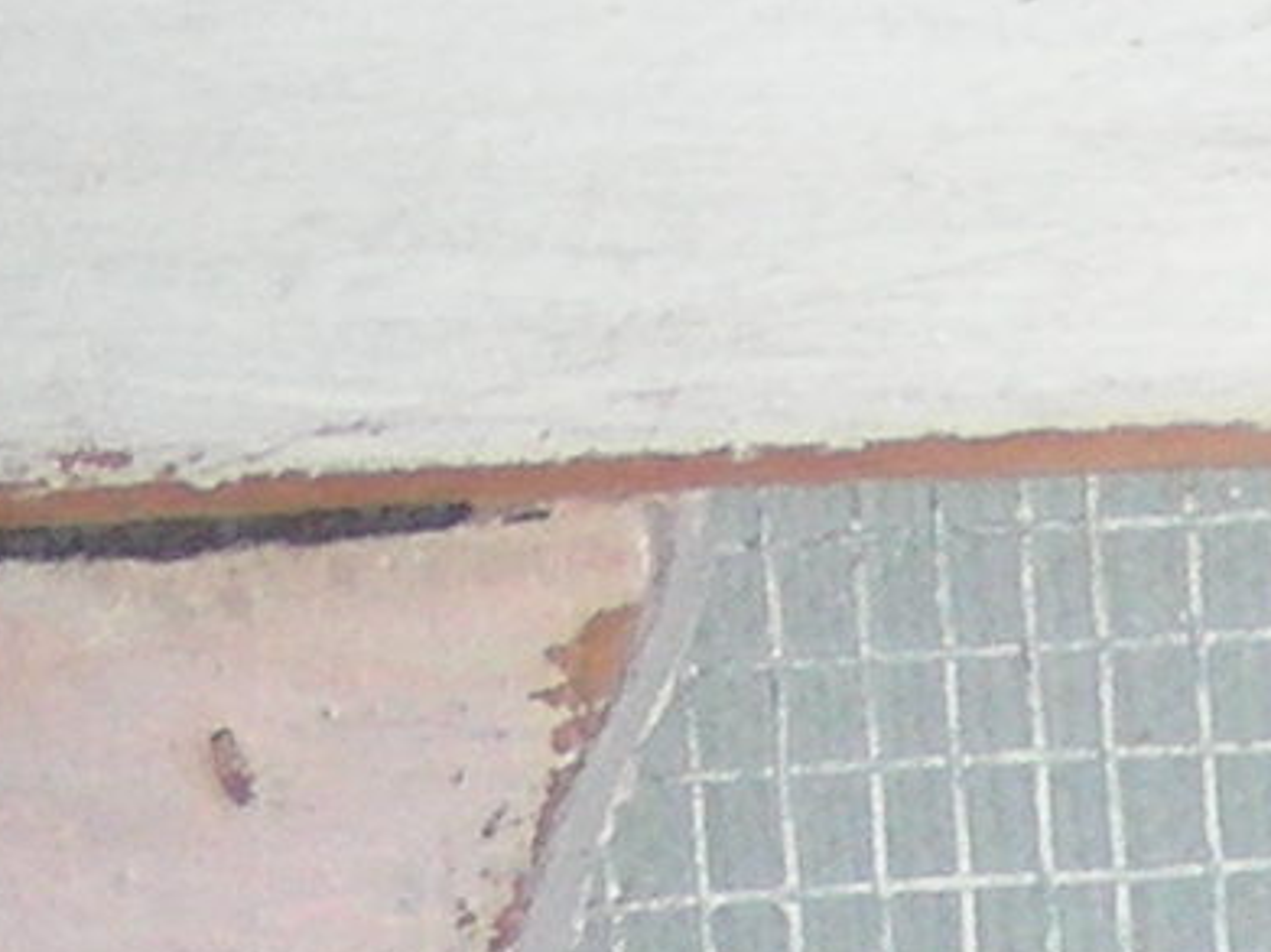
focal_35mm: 274
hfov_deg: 6.9
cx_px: 2760
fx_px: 10057
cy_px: 2193
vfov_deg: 5.3
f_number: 3.5
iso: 50
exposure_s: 1/60.1
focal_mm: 6.3
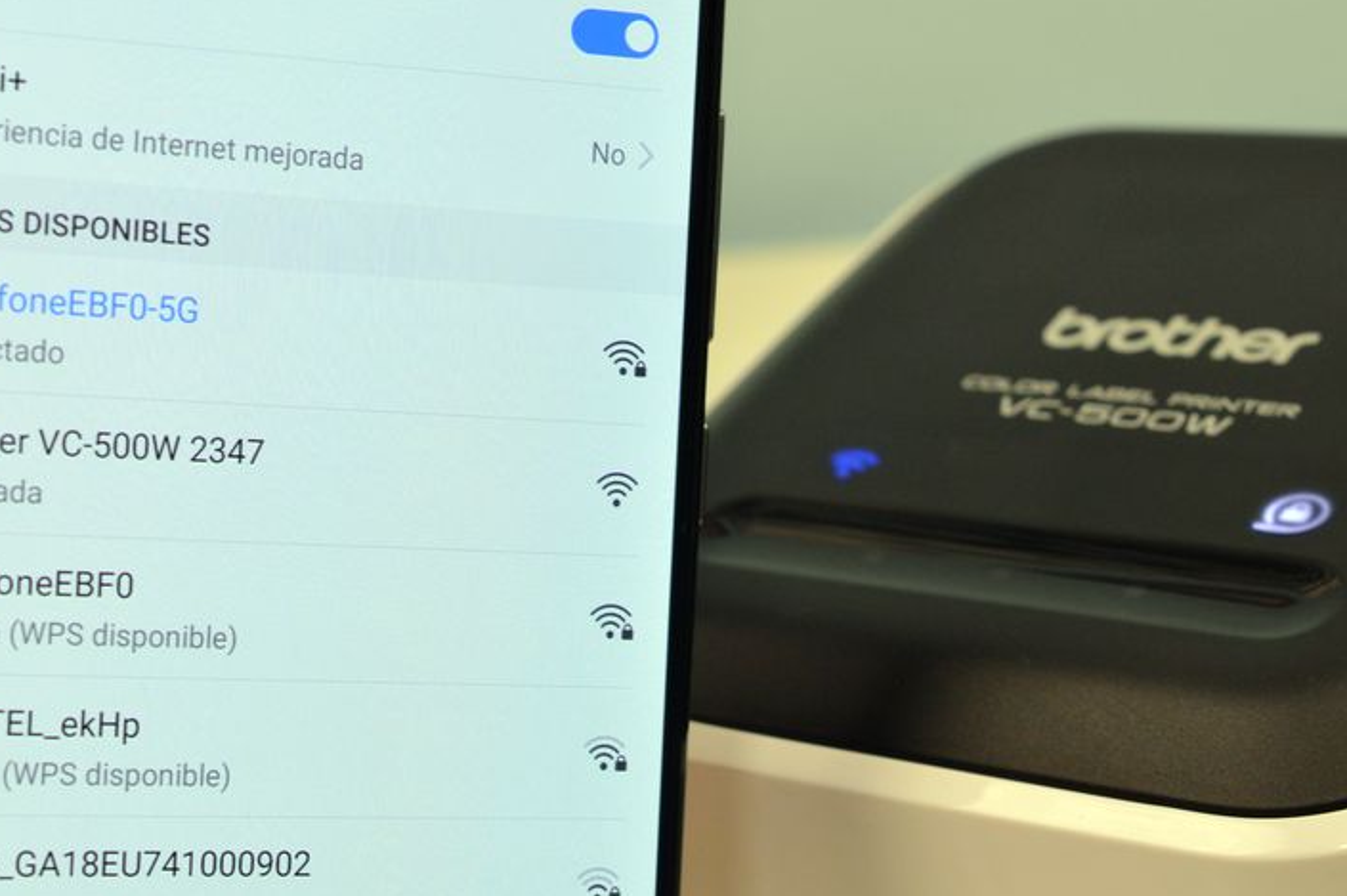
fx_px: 3589
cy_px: 468
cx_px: 562
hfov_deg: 21.2
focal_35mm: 96
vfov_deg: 14.2
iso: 800
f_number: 10
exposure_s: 1/25
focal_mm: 50
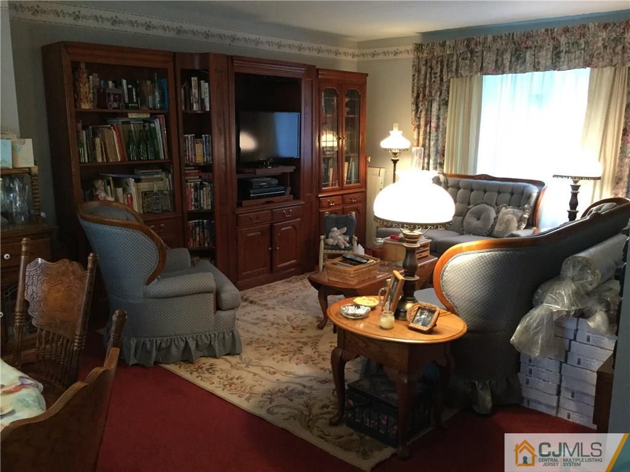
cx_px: 315
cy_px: 236
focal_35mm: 31
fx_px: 564
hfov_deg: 58.4
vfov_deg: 45.4
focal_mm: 3.3
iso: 200
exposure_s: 1/24
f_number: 2.4
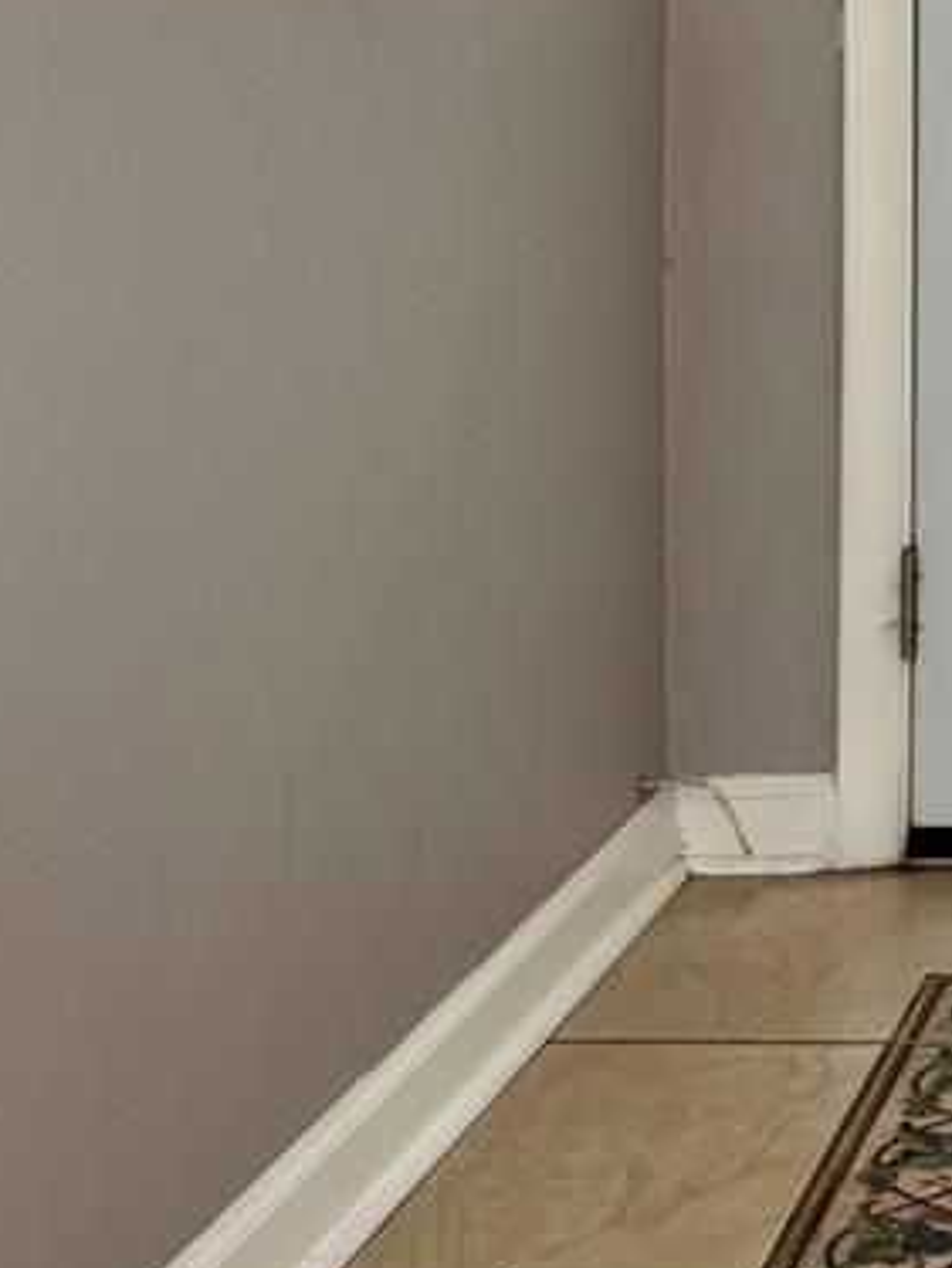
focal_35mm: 77
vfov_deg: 24.3
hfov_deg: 17.1
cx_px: 1474
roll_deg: -0.1
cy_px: 41
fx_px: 2820
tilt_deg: -1.8
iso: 125
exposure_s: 1/60
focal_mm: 6.76
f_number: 1.78
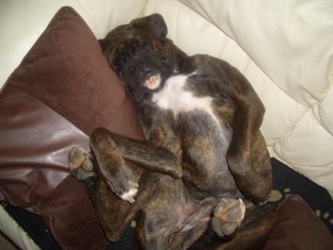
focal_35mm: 35
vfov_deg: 40.7
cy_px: 125
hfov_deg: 52.6
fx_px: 337
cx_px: 166
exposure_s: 1/60
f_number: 2.6
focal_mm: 5.8
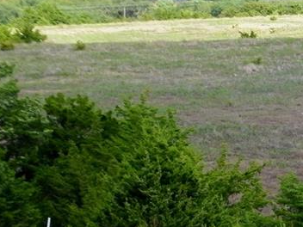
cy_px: 175
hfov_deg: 7.9
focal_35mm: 247
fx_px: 2162
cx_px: 414
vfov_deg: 6.0
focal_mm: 15.1
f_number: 9
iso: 100
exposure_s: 1/200
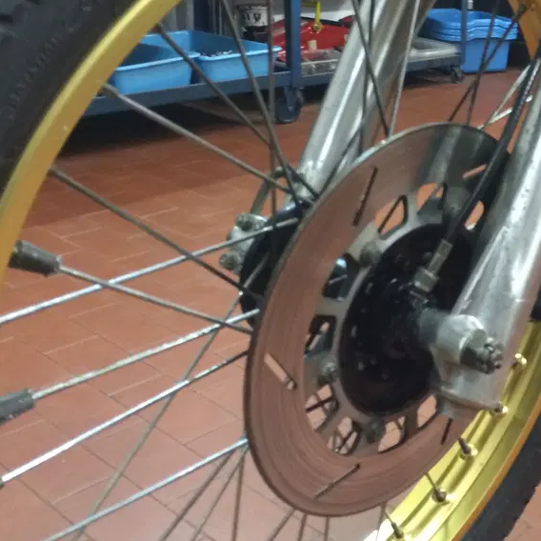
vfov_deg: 30.2
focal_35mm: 56
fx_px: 990
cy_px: 162
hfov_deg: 29.2
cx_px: 496
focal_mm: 4.12
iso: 320
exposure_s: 1/20
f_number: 2.2
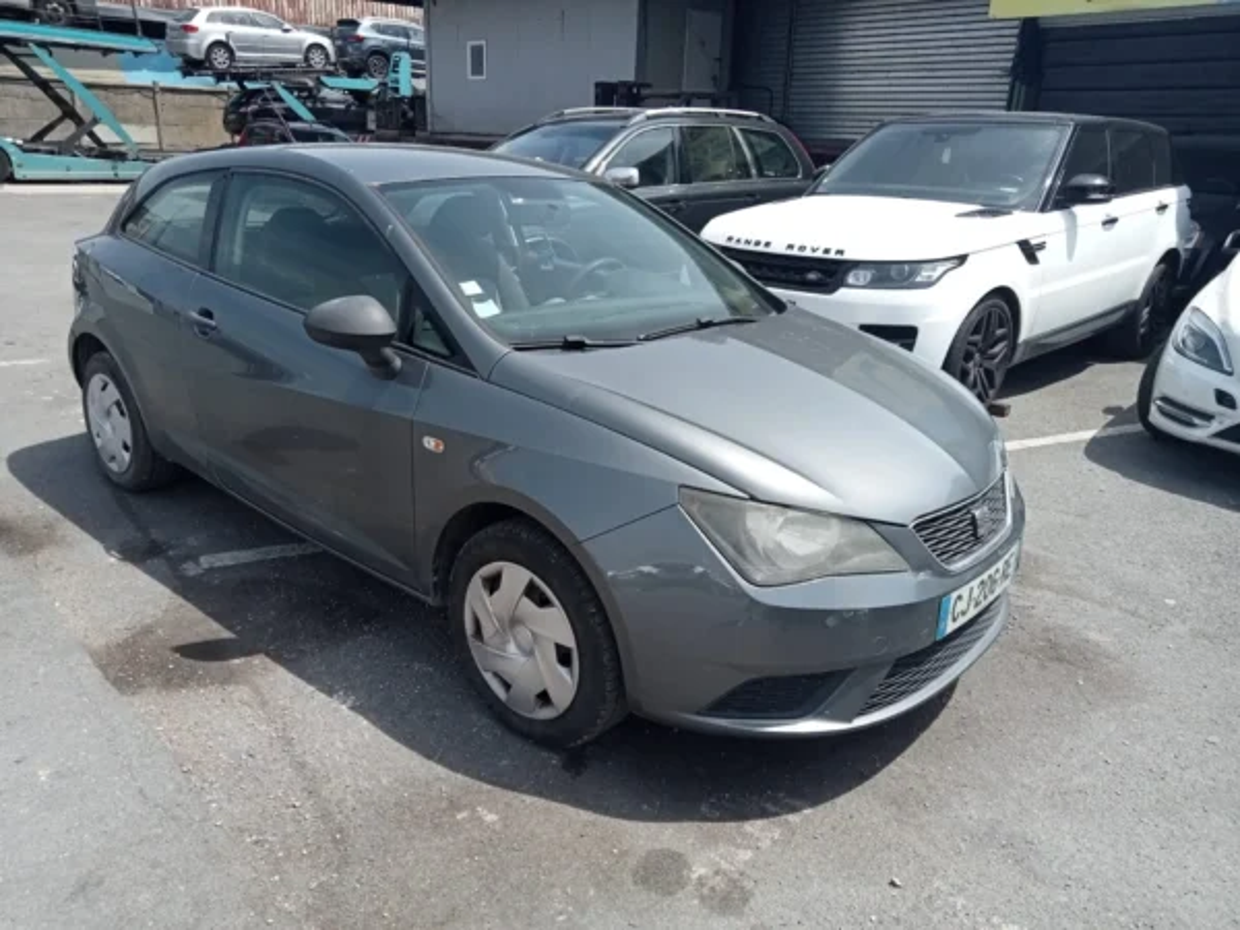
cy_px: 465
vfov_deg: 49.7
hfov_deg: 63.4
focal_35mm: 28
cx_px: 620
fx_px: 1003
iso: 100
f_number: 2.2
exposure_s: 1/820
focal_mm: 3.46
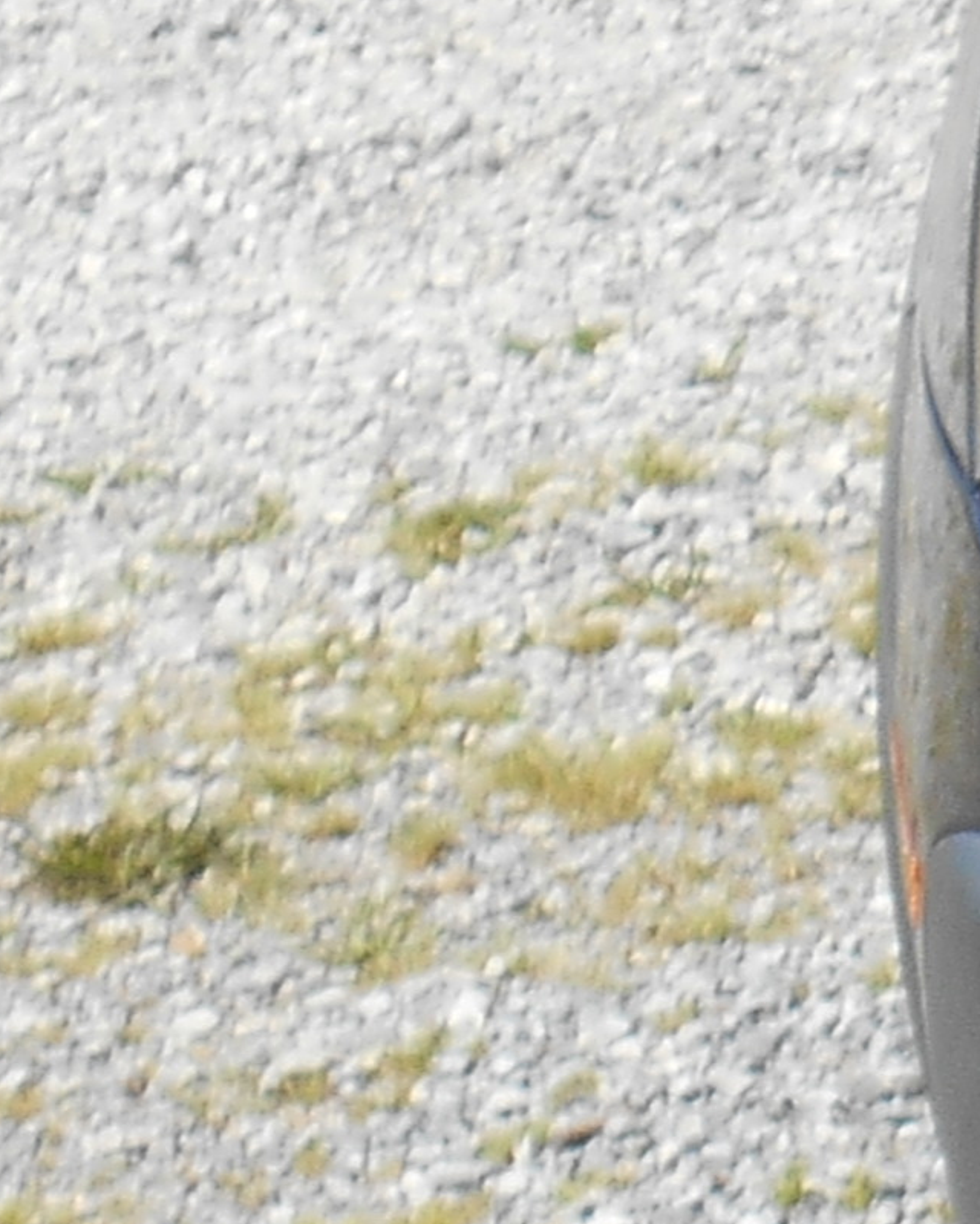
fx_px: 7064
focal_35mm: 195
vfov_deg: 9.9
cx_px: 3387
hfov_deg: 6.8
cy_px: 285
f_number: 3.6
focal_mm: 5.5
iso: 80
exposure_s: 1/640
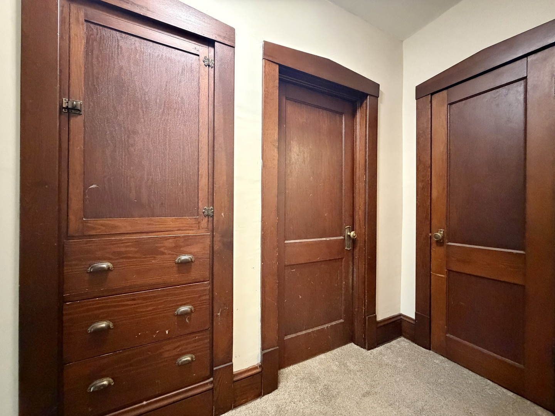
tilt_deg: -0.2
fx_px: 224
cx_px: 278
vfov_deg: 85.7
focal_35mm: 14
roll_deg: +0.4
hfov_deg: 102.1
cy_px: 208
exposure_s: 1/60
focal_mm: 2.22
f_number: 2.2
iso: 1250
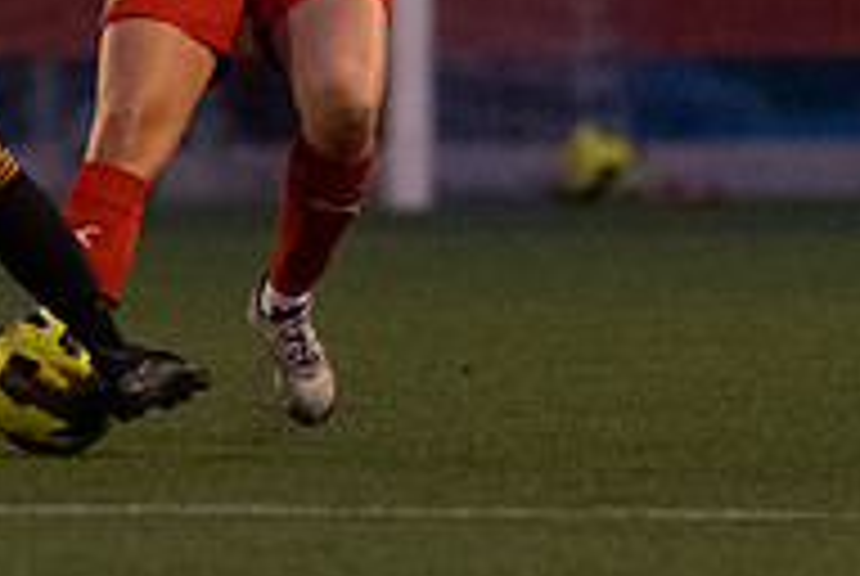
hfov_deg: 1.1
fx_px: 43521
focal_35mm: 1819
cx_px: 261
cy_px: -29
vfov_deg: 0.8
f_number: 3.2
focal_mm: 300
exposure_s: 1/640
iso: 8000
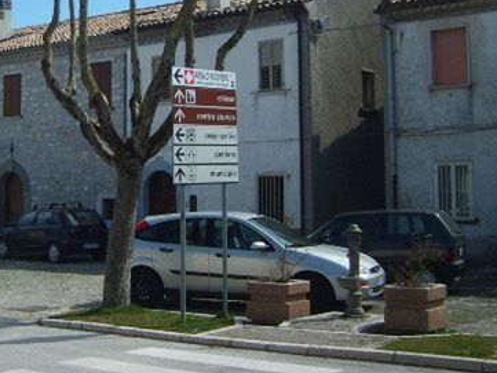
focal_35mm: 62
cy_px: 80
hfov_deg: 30.2
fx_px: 890
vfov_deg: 23.4
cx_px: 76
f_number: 7.1
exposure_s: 1/180
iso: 50
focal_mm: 5.8
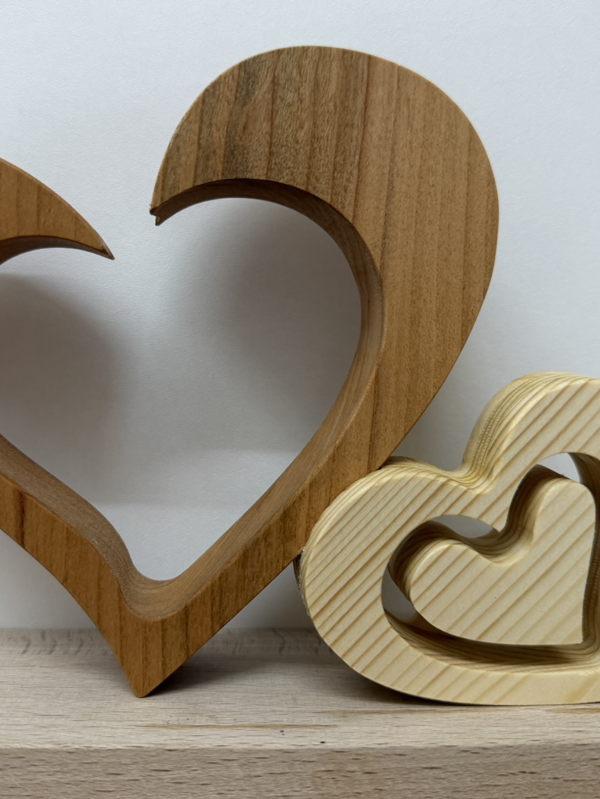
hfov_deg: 42.9
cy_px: 391
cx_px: 258
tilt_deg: -4.2
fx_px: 763
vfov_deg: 55.3
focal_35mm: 33
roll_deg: -0.8
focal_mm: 6.76
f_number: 1.78
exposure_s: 1/50
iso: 125
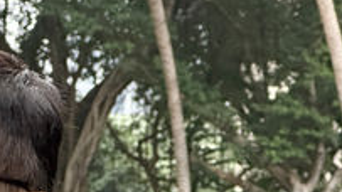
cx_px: -24
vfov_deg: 4.8
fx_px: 2248
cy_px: 347
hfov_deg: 8.6
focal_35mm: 248
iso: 250
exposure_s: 1/67
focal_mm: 9
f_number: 2.8
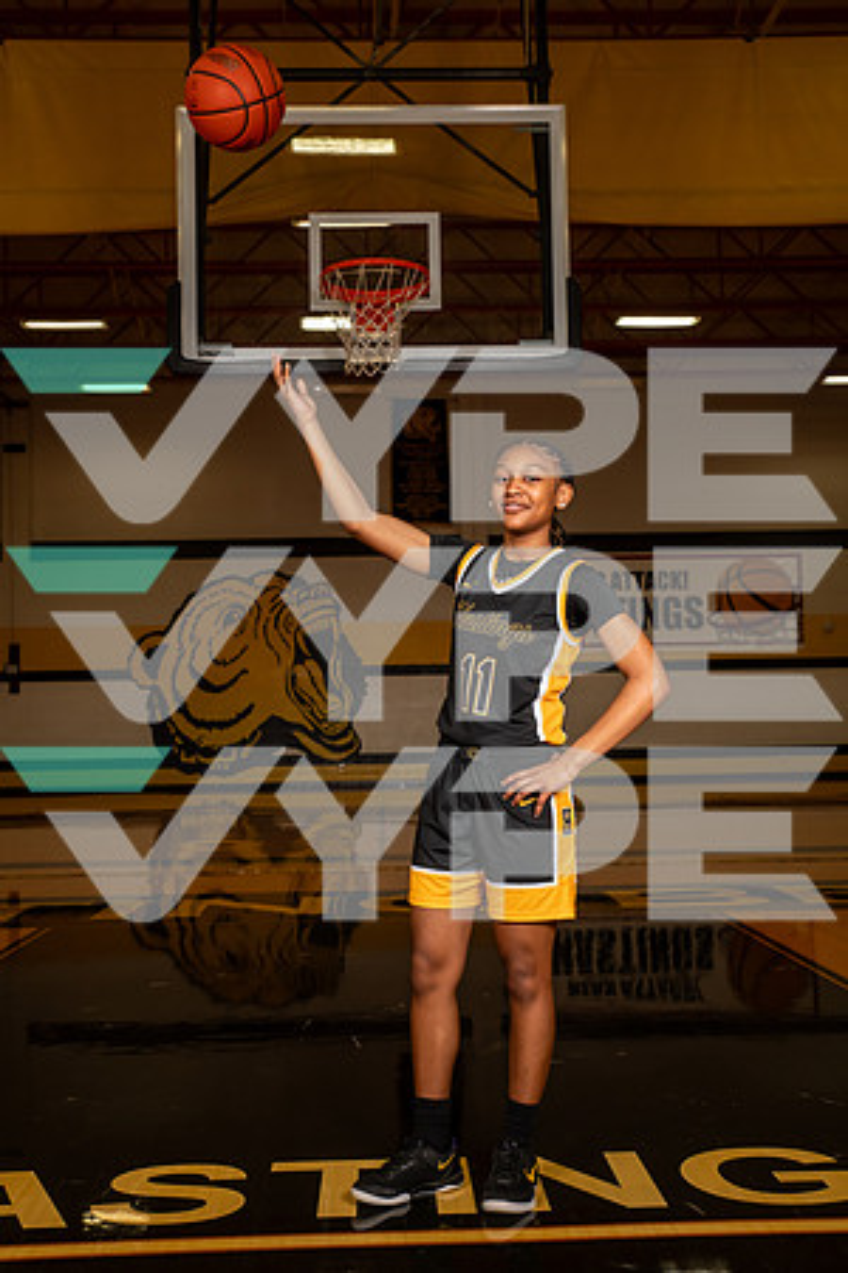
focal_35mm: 42
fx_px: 1484
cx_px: 424
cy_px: 636
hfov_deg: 31.9
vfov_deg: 46.4
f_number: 7.1
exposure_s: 1/400
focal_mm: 42
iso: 640
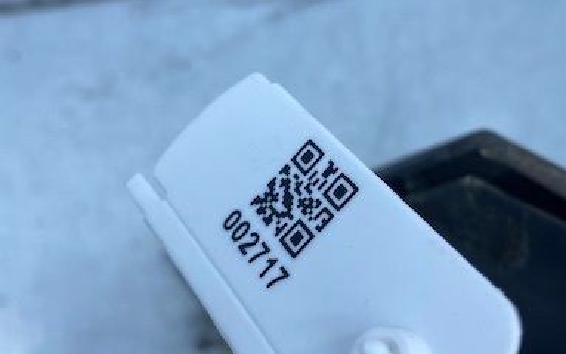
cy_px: 178
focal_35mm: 46
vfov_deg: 28.0
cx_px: 343
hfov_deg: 43.2
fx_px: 710
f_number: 1.8
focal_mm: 4.25
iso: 32
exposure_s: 1/912
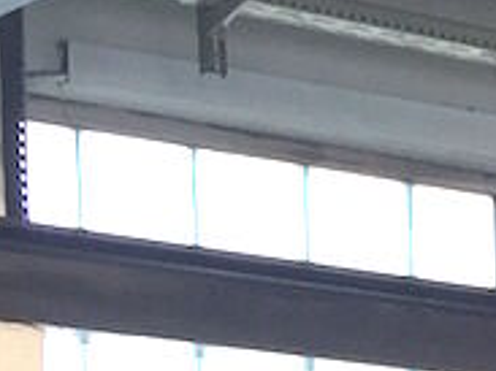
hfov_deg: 8.2
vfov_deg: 6.0
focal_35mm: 228
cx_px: 1030
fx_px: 3265
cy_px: 1151
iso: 32
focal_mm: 4.15
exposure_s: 1/60
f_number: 2.2
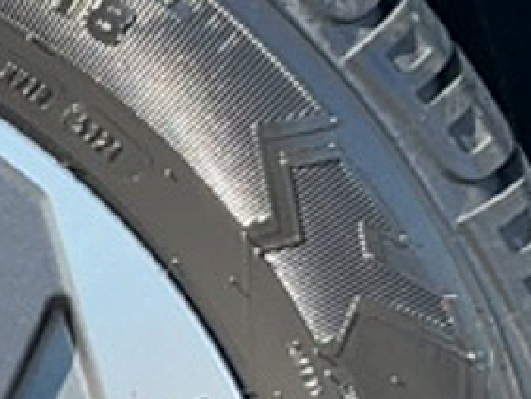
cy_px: 623
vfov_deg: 8.5
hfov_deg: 11.0
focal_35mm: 170
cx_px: -339
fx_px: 2610
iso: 25
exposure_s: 1/247
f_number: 1.8
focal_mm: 3
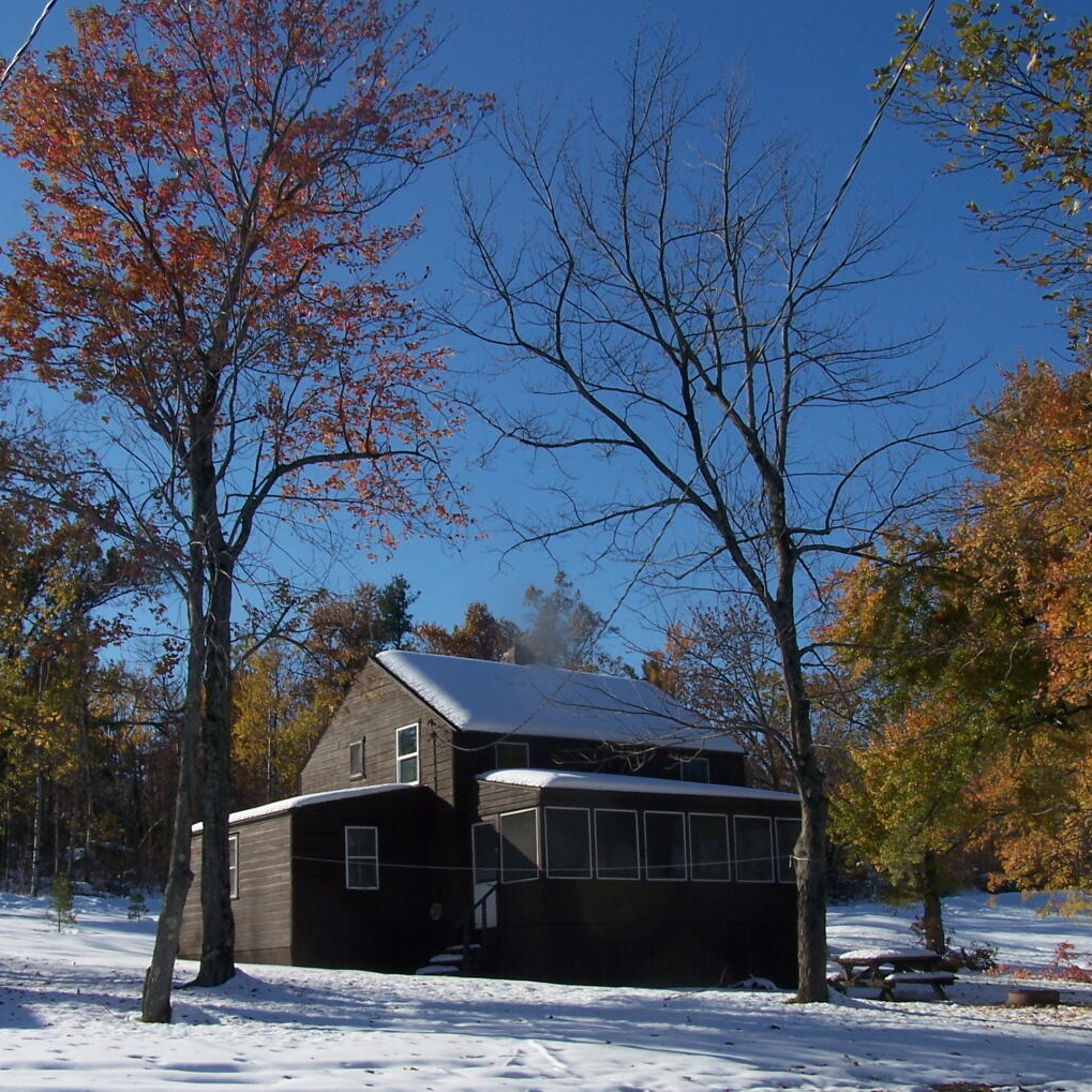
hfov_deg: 37.6
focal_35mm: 45
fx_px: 1606
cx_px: 547
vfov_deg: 37.4
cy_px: 650
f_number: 5.6
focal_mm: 6.3
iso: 80
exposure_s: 1/640
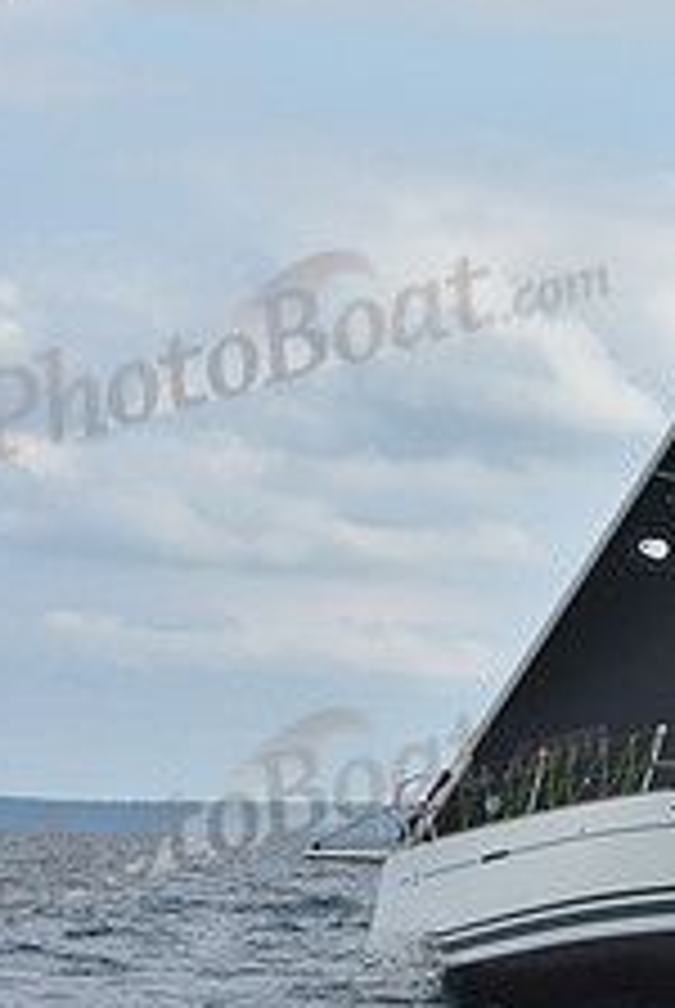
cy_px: 50
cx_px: 844
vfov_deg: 11.3
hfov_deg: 7.5
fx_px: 5075
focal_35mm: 181
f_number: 10
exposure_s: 1/800
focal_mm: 70
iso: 400
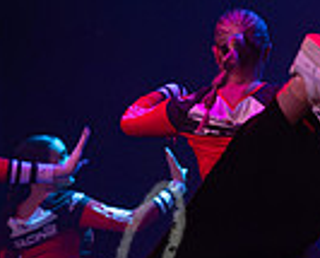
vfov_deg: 4.1
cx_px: 226
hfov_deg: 5.1
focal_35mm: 376
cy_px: 350
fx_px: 3569
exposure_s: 1/500
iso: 5000
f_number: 4
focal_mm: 79
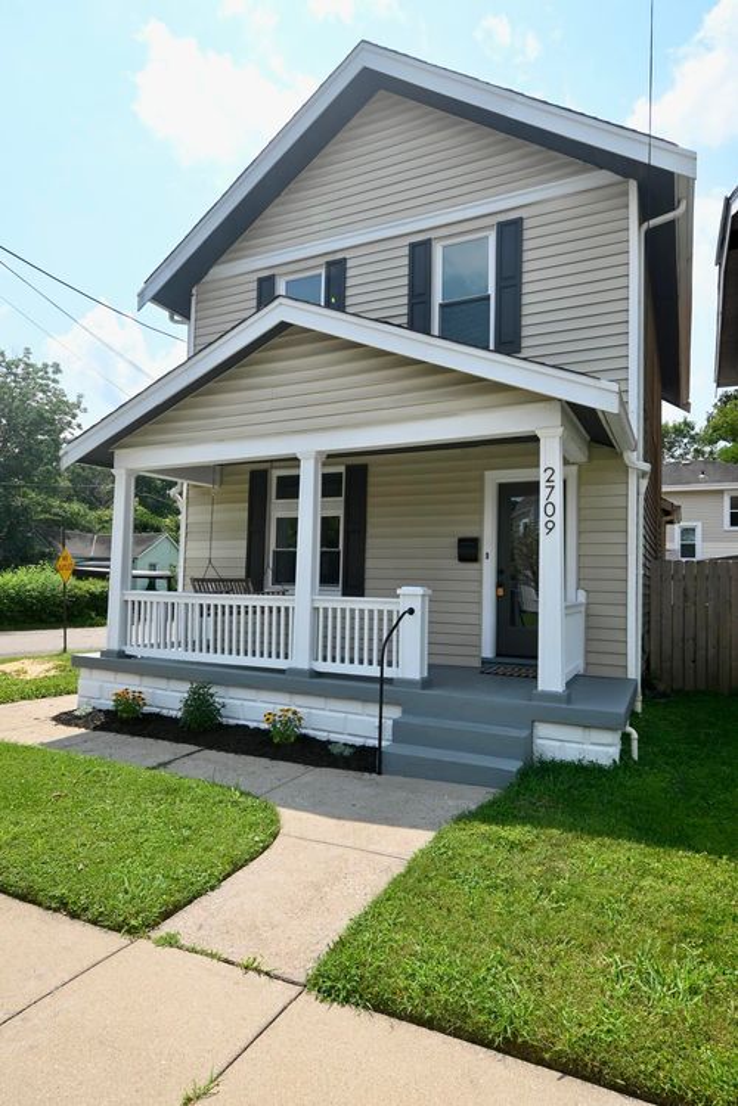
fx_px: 584
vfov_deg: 86.9
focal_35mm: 19
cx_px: 369
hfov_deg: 64.6
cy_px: 553
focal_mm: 13
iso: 250
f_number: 8
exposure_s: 1/640
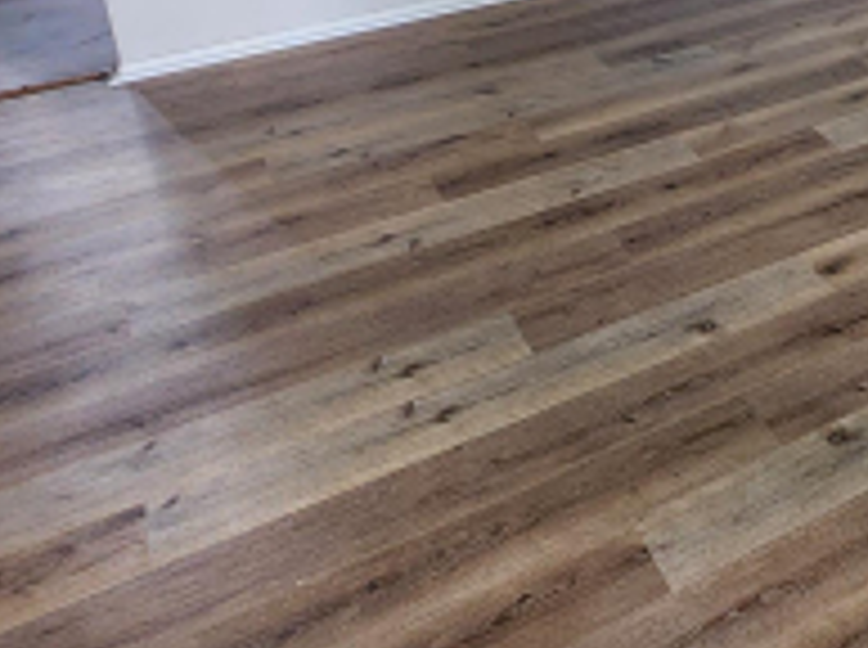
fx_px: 1126
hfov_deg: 34.3
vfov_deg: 29.2
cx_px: 1028
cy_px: -54
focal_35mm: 45
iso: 500
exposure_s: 1/30
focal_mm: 2.2
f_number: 2.2
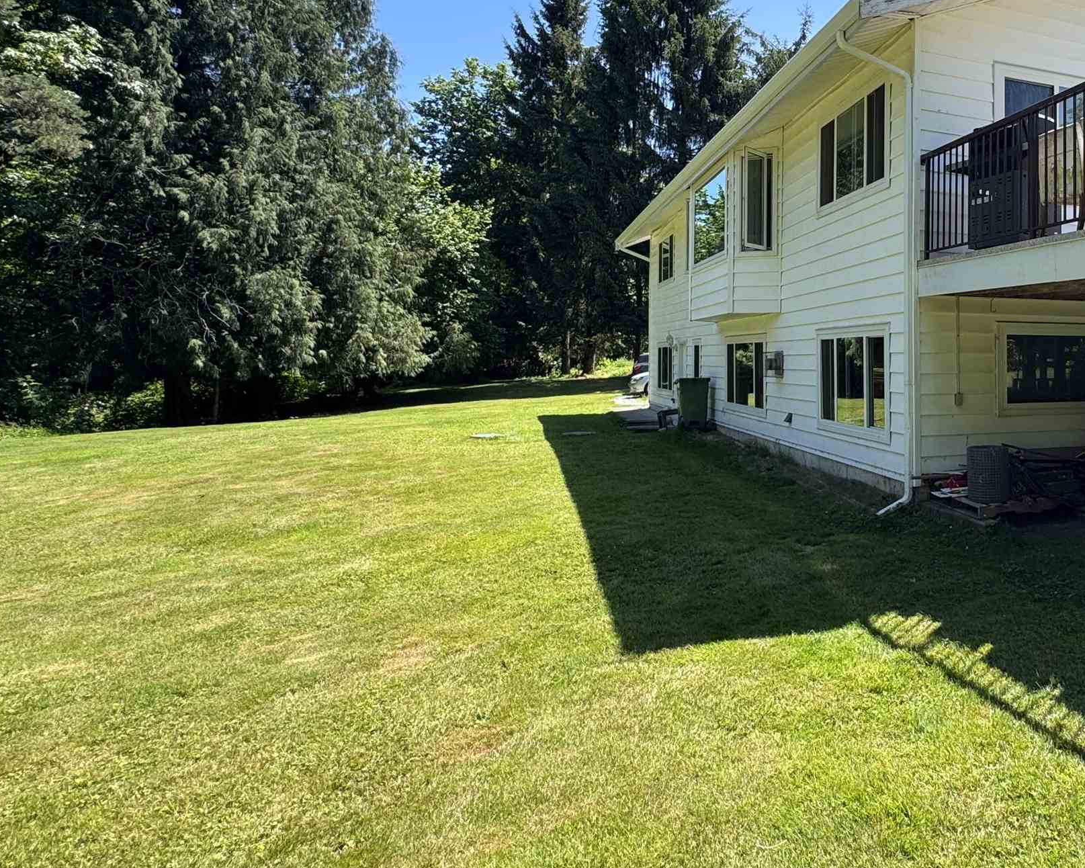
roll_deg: -1.7
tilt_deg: +4.0
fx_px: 835
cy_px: 322
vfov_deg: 54.3
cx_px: 887
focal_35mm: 26
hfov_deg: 60.1
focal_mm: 2.22
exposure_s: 1/430
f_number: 2.2
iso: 40
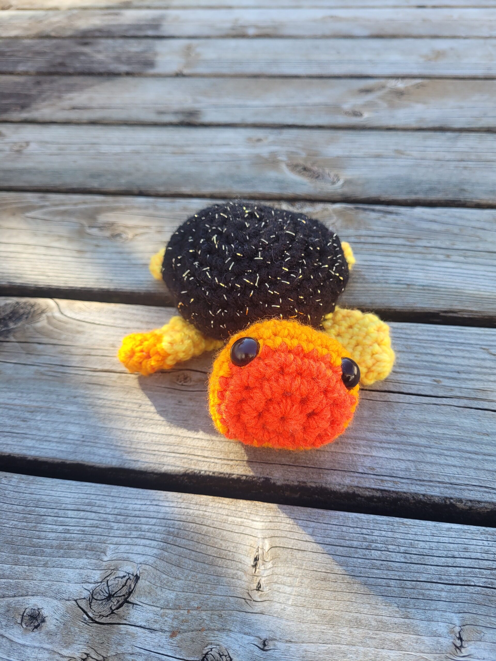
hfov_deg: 53.1
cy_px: 330
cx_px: 248
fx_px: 497
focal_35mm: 26
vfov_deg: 67.3
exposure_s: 1/239
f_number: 1.8
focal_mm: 5.4
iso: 40
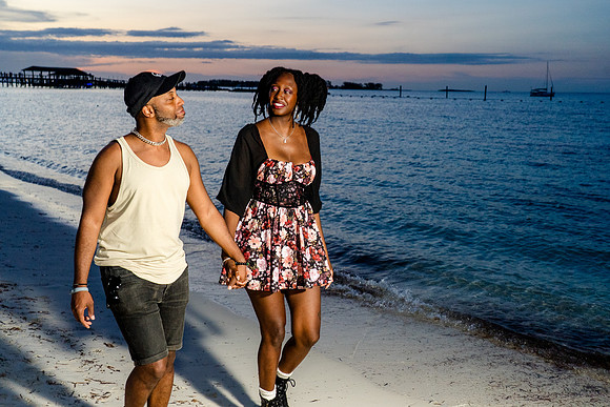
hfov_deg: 46.4
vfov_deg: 31.9
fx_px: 712
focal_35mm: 42
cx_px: 305
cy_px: 204
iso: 1000
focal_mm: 42
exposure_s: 1/200
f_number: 5.6
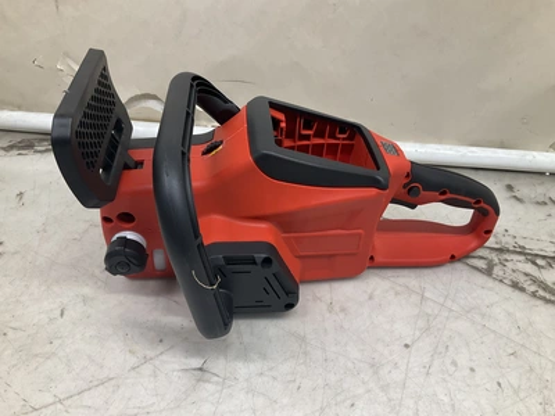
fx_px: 465
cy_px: 208
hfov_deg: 61.7
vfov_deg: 48.2
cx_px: 278
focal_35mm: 29
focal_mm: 3
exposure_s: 1/120
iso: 50
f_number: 1.8
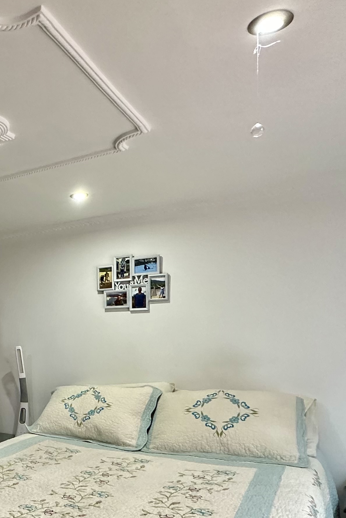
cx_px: -38
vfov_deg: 56.1
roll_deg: -0.1
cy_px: 344
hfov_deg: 34.4
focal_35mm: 33
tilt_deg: -1.8
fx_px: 476
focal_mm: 2.22
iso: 320
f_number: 2.2
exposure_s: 1/99
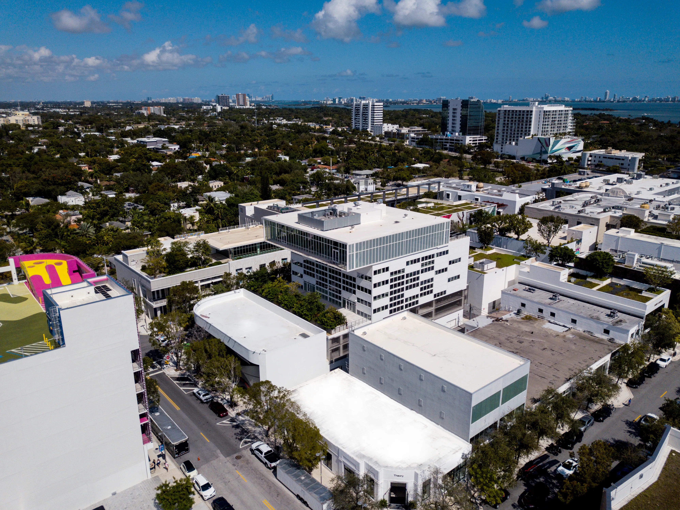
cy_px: 255
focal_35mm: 26
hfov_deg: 67.3
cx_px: 340
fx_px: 511
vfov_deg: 53.0
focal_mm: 4.73
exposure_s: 1/6400
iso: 100
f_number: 2.2
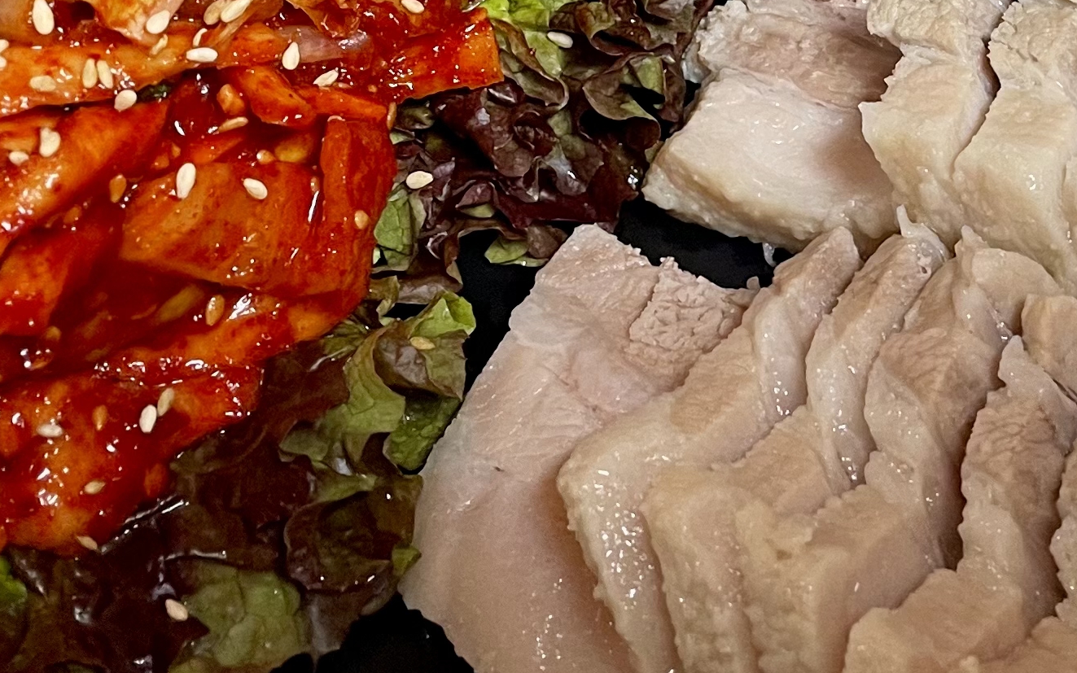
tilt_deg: -50.2
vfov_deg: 15.0
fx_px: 2466
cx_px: 881
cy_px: -128
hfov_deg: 24.2
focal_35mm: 84
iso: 100
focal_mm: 4.2
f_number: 1.6
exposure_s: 1/60
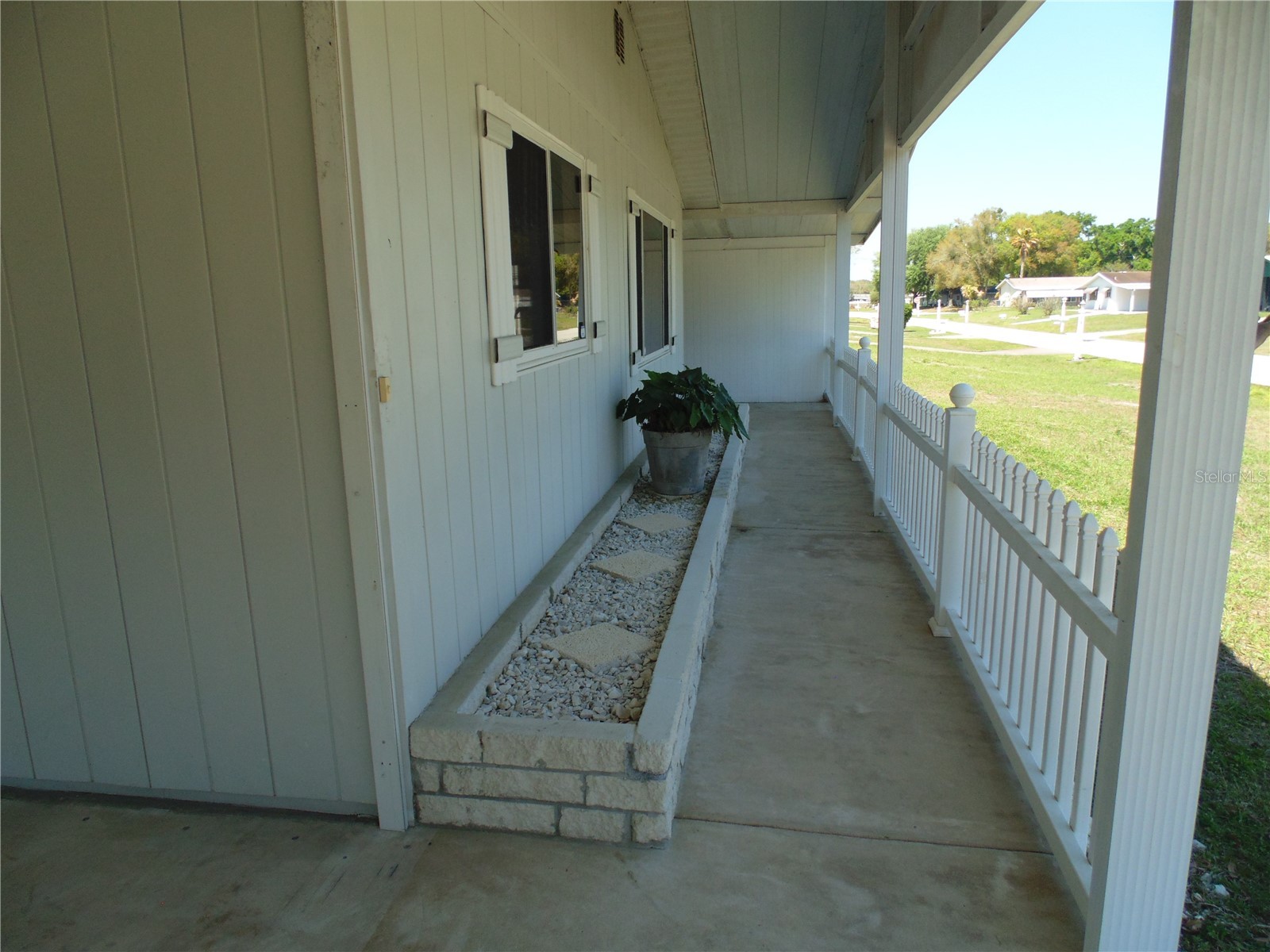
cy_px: 476
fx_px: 807
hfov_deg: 76.4
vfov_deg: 61.1
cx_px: 635
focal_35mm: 22
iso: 80
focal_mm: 4
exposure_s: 1/400
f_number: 3.1
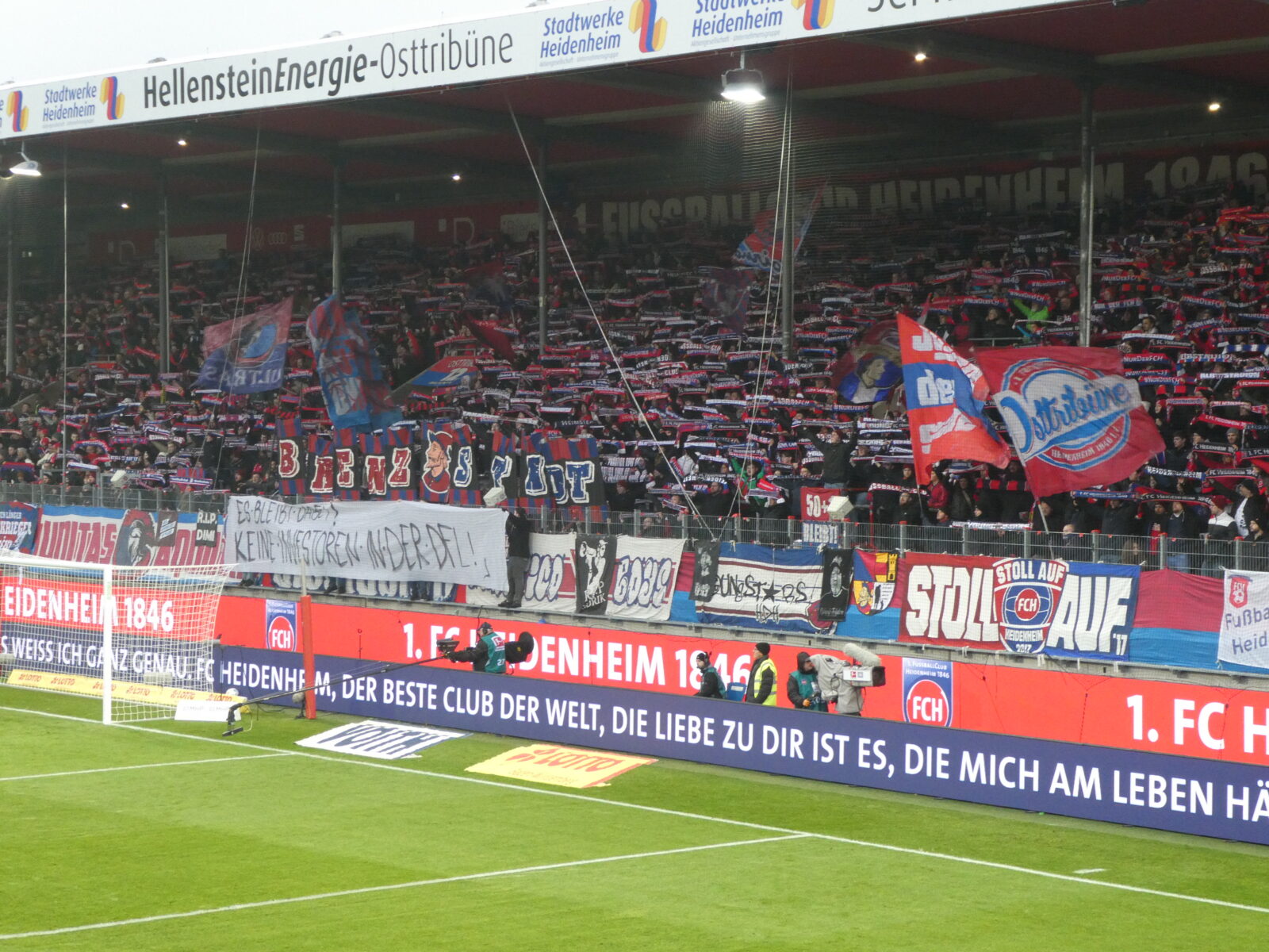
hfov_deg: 24.7
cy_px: 476
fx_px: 2896
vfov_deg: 18.7
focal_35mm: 79
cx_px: 634
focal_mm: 14.1
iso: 500
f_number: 4.7
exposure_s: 1/80
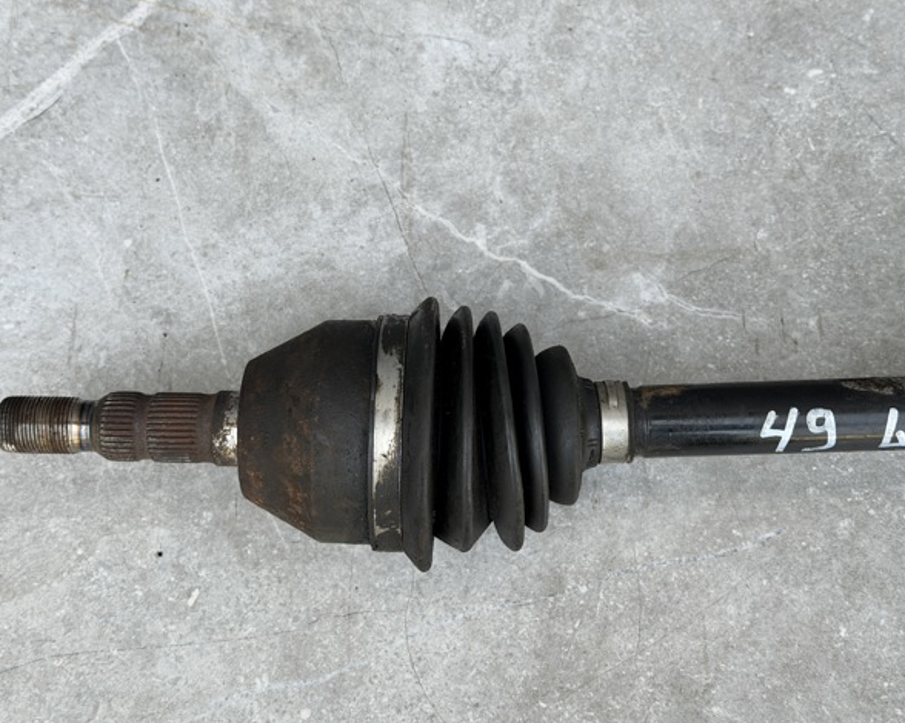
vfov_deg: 29.7
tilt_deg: -71.8
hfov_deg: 36.7
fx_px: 1366
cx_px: 443
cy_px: 361
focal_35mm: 51
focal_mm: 6.76
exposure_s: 1/394
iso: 64
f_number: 1.78
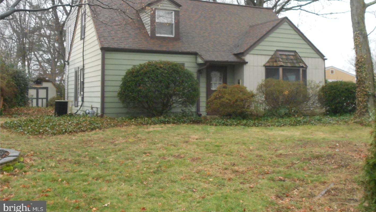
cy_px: 72
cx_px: 191
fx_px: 409
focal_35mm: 41
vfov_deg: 28.8
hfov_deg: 49.4
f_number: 3.9
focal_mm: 6.7
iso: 250
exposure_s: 1/30
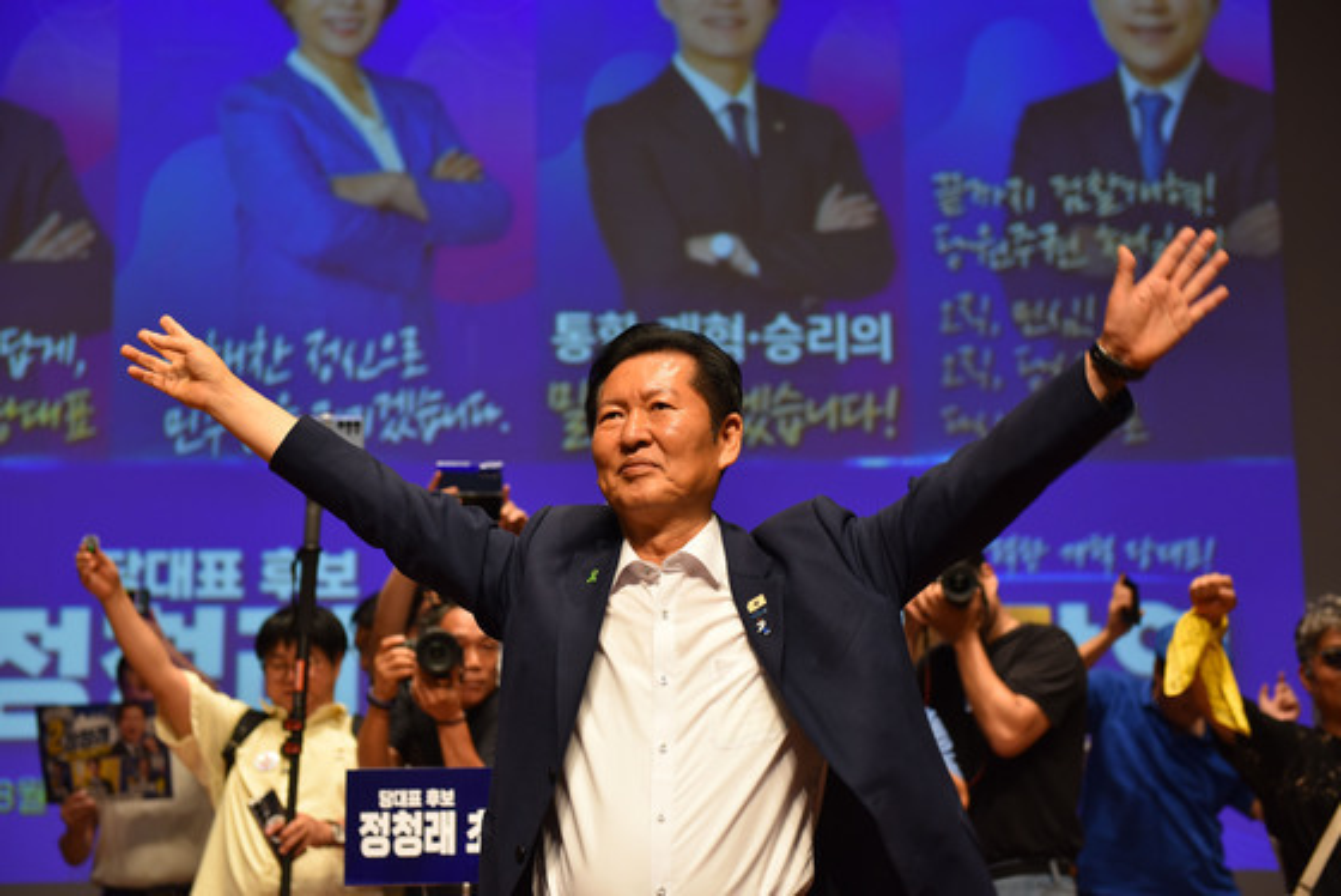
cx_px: 670
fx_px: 2311
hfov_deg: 32.4
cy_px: 448
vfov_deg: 21.9
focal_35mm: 62
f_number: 3.2
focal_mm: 62
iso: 800
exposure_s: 1/160
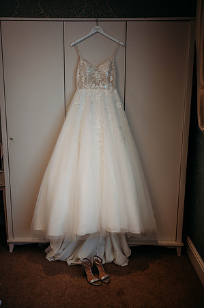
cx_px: 102
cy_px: 154
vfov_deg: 54.5
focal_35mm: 35
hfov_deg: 37.8
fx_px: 298
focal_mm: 35
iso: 400
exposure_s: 1/500
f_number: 1.8
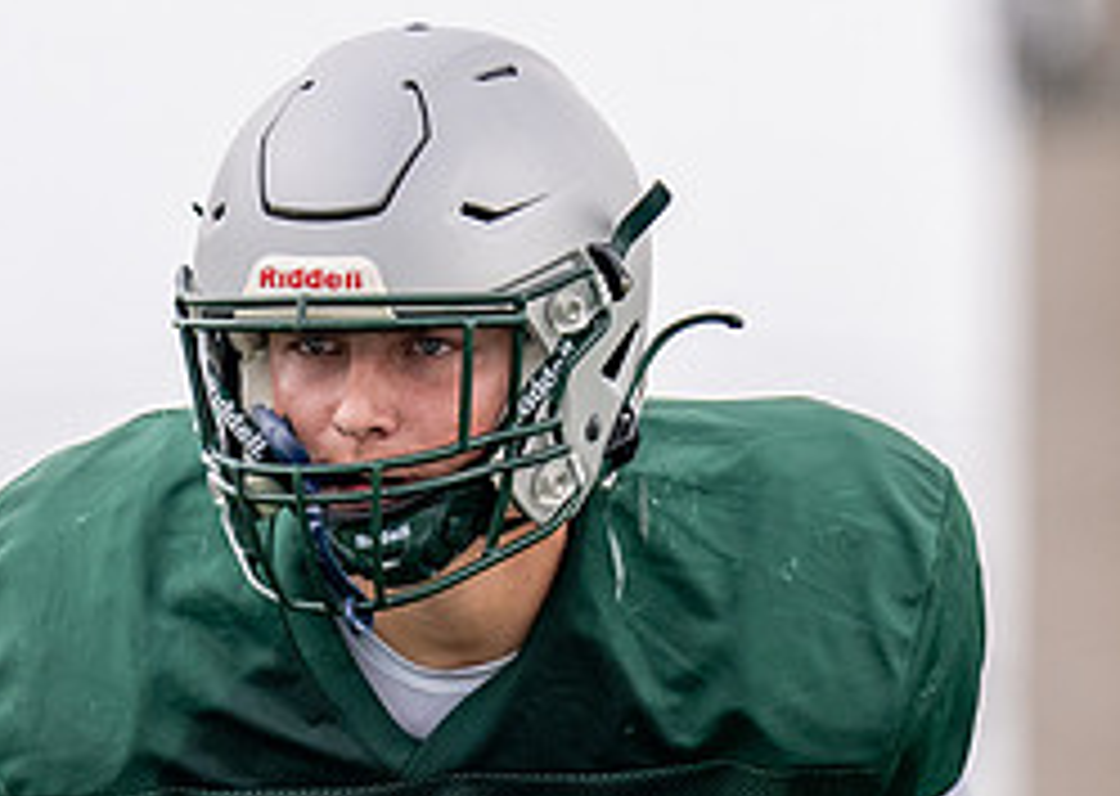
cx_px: 571
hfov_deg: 2.8
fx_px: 22929
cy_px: 21
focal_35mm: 722
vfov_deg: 2.0
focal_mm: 165
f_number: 2.8
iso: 500
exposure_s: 1/3200
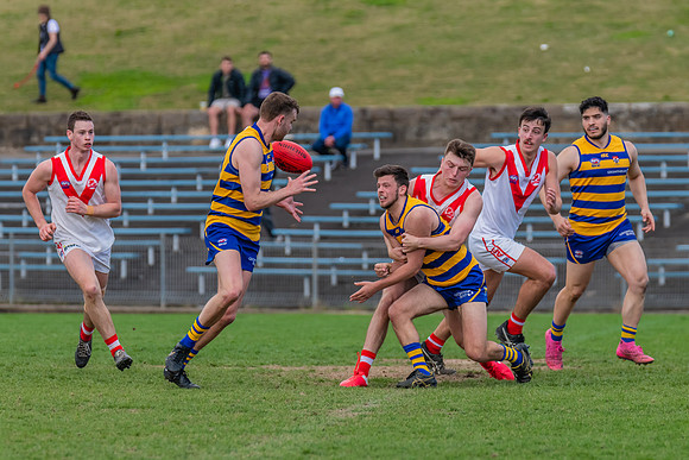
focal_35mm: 425
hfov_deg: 4.8
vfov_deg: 3.2
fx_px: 8136
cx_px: 434
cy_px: 280
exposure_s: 1/1600
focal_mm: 310
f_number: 5.6
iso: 800
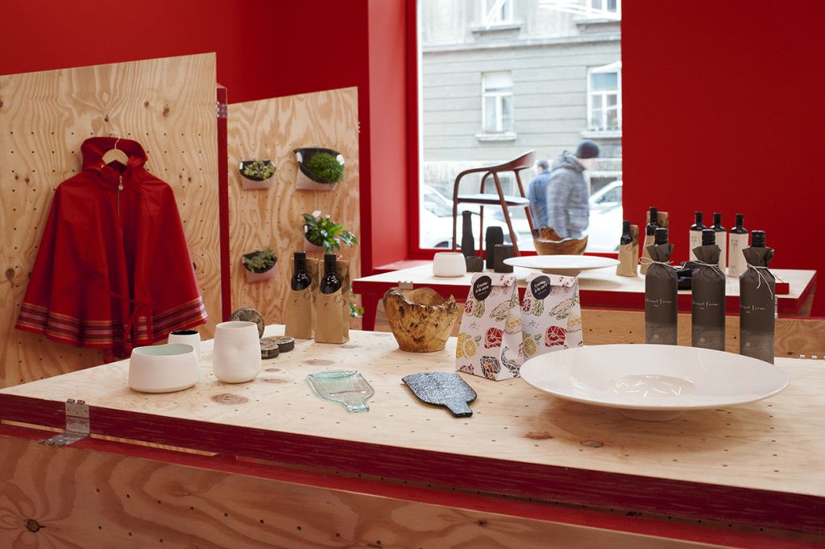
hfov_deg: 54.4
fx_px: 802
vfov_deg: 37.8
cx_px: 412
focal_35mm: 35
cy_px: 274
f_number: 4.5
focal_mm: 35
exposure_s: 1/60
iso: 640
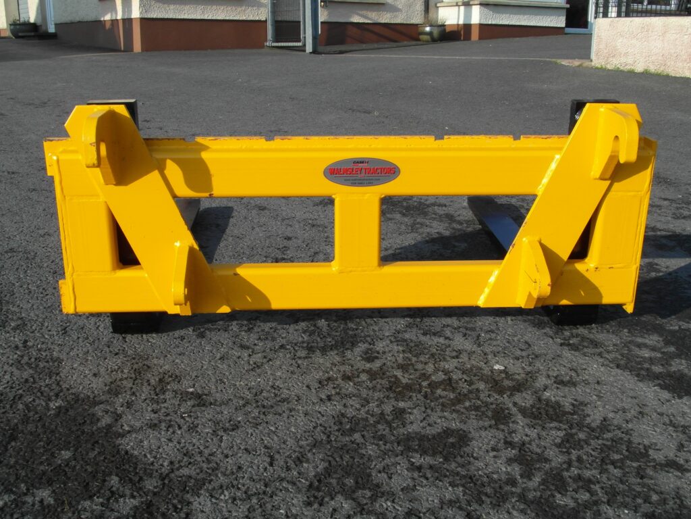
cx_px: 346
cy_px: 260
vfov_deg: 35.1
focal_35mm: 41
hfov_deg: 45.8
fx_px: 818
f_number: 5.8
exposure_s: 1/250
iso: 80
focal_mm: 6.8
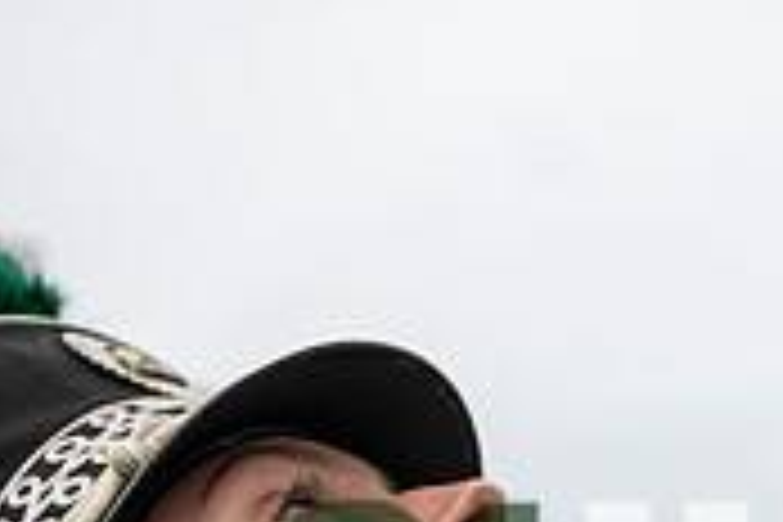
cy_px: 713
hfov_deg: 25.0
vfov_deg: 16.0
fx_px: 1740
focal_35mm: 80
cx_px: 612
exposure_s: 1/500
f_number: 2.8
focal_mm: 24
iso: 200
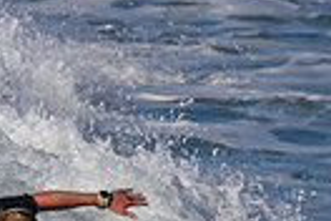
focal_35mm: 2064
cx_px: 143
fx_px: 18976
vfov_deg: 0.7
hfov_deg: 1.0
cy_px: 330
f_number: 11
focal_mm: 470
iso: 800
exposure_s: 1/2000
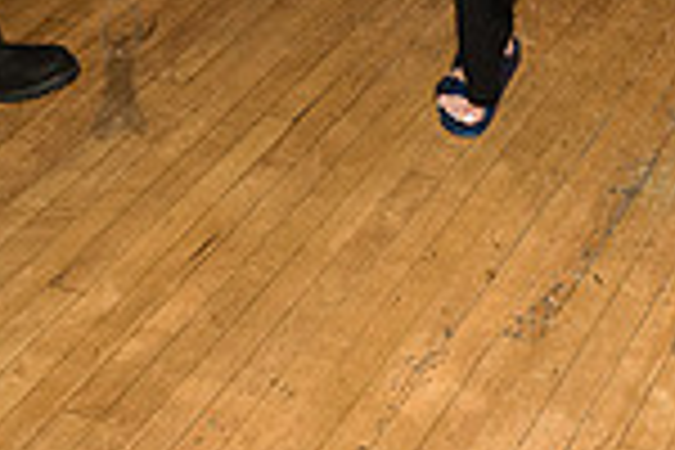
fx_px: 1744
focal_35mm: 93
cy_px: -160
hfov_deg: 21.1
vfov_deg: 14.0
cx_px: 698
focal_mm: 24
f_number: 3.5
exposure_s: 1/200
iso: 2000
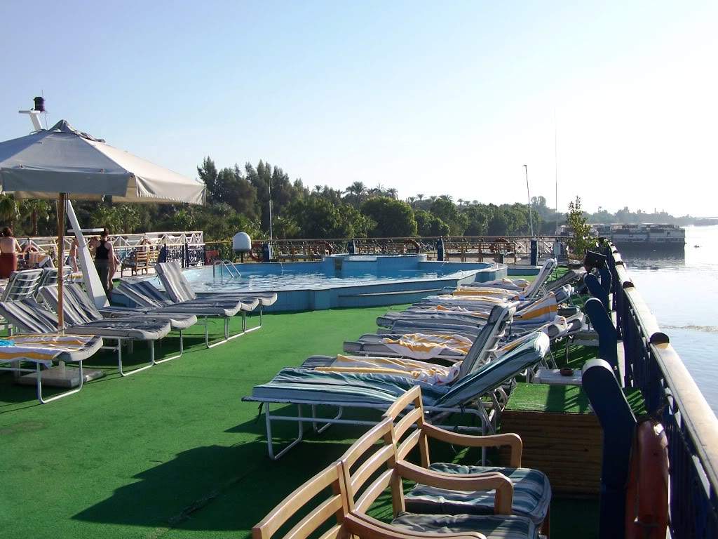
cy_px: 270
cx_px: 359
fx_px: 788
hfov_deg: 49.0
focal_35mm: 38
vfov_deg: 37.7
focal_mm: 6.3
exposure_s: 1/800
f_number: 4
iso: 80
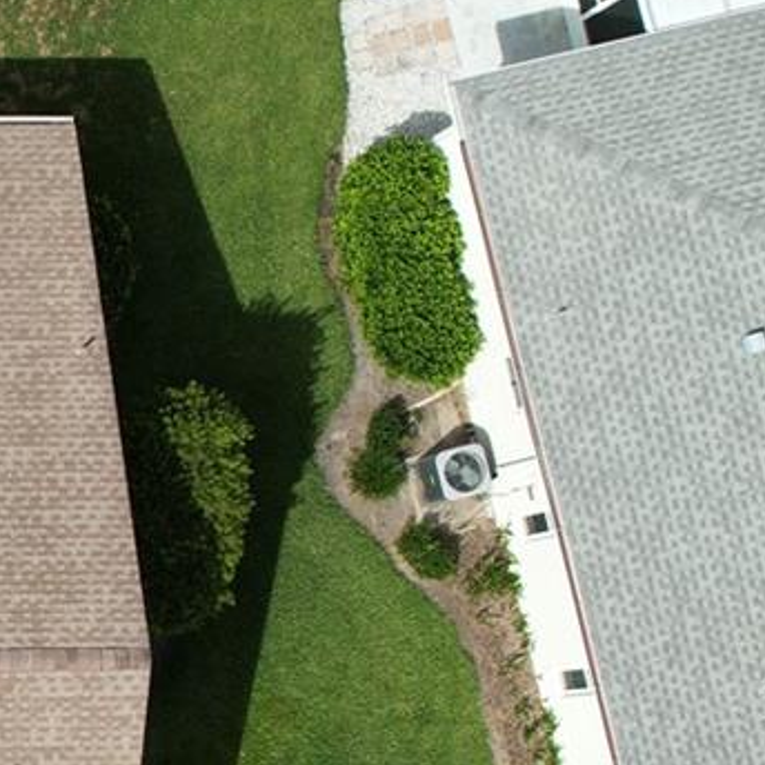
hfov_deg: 16.2
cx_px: -683
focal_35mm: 87
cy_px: 778
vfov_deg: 19.3
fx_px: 2175
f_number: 2.8
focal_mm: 8.38
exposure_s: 1/320
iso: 100
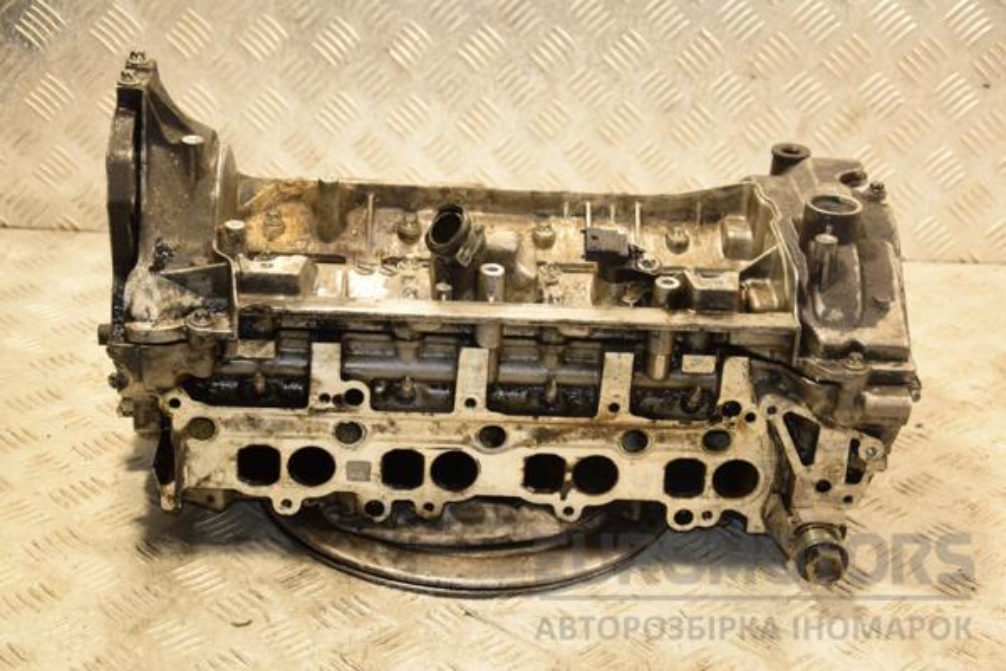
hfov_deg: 31.9
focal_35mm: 63
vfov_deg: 21.6
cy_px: 336
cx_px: 503
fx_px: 1760
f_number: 4.8
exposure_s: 1/100
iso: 800
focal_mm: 42
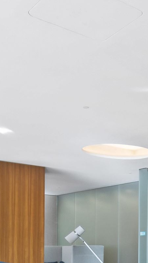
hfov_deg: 17.0
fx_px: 446
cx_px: 225
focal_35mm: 64
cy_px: 249
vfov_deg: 31.0
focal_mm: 16
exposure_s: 1.3
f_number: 18
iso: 500
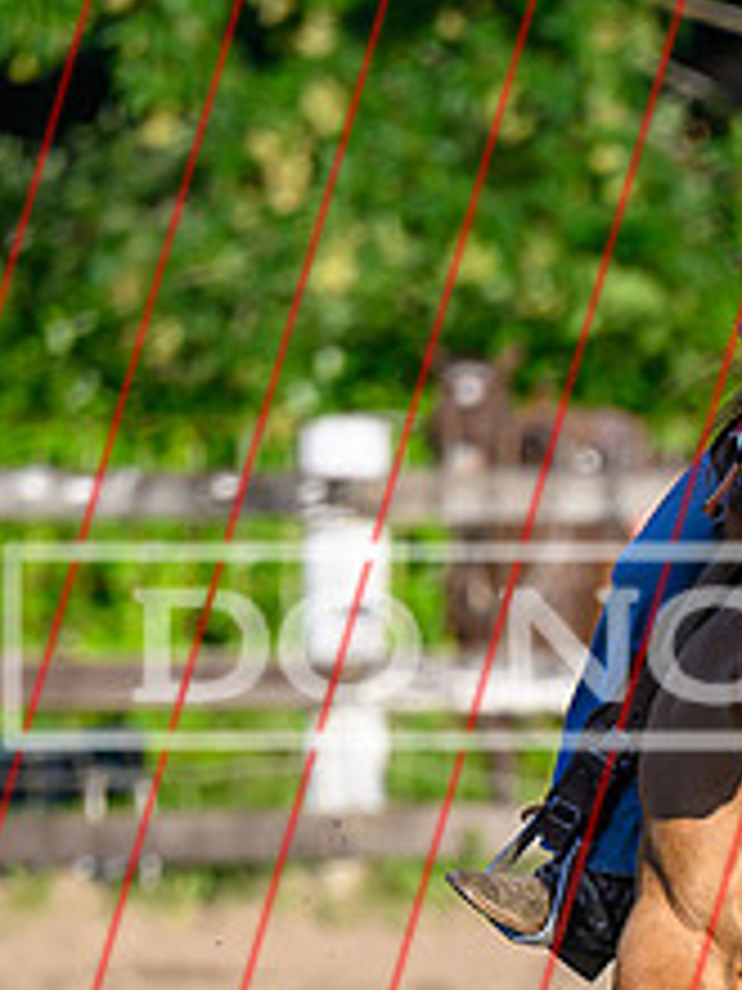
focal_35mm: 848
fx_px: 24236
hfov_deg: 1.8
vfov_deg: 2.3
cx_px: 856
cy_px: 913
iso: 200
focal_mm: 200
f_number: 2.8
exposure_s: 1/2500
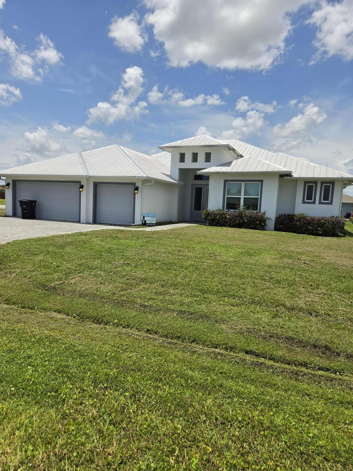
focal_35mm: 23
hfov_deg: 58.9
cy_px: 236
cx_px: 176
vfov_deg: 73.9
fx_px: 313
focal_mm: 5.4
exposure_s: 1/6615
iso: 80
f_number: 1.8
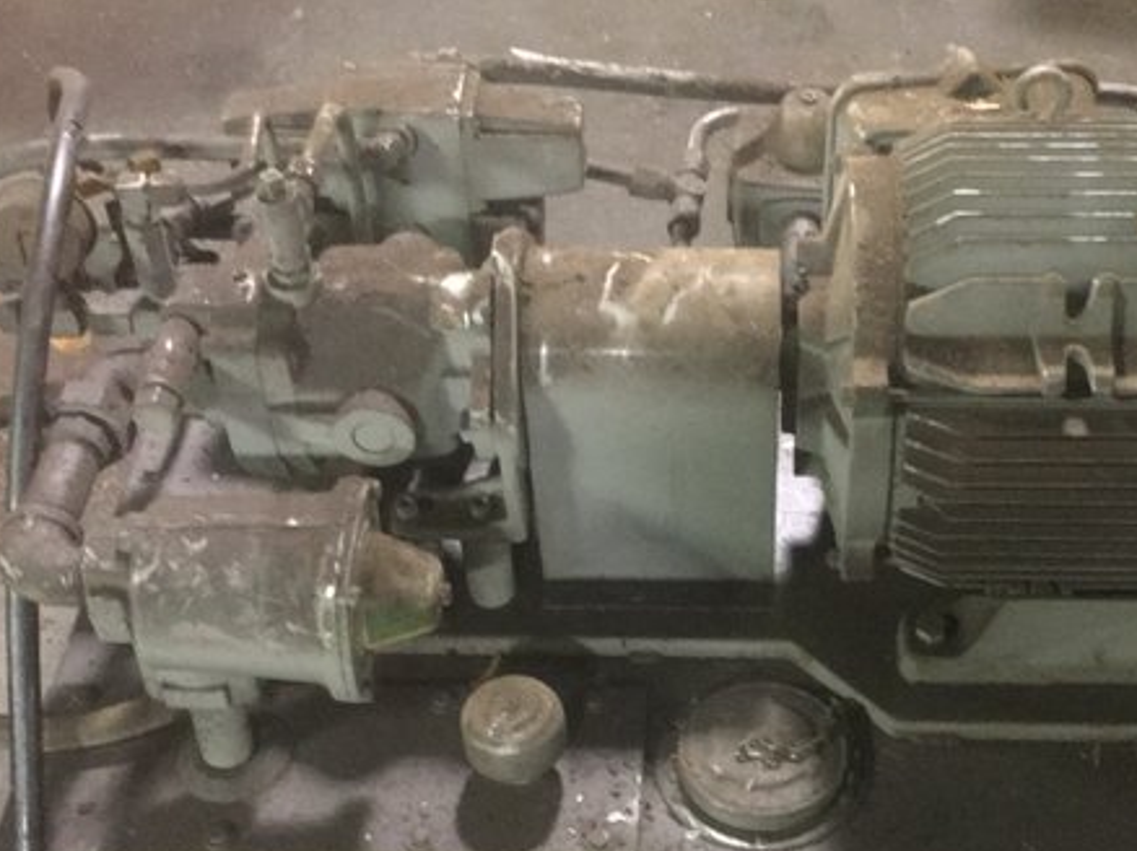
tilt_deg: -45.2
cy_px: 563
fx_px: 1740
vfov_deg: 27.3
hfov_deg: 35.9
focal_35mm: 53
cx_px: 750
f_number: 2.2
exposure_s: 1/15
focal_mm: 4.15
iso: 500
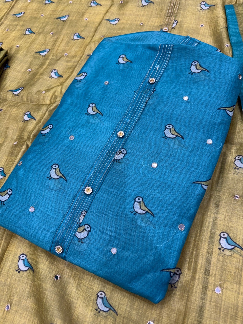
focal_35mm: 26
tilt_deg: -61.2
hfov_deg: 53.1
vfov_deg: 67.3
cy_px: 162
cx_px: 122
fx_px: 243
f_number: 1.6
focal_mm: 5.96
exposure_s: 1/100
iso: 32
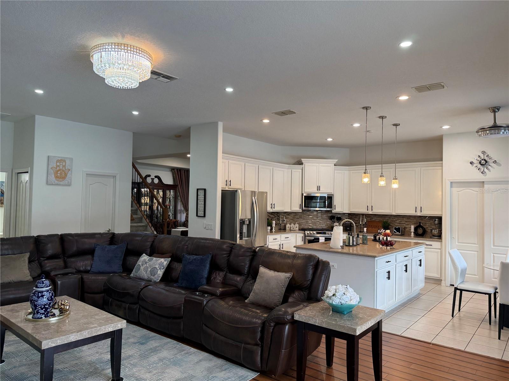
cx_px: 254
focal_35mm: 24
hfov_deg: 71.6
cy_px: 190
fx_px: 353
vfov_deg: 56.8
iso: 160
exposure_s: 1/120
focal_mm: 6.76
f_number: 1.78
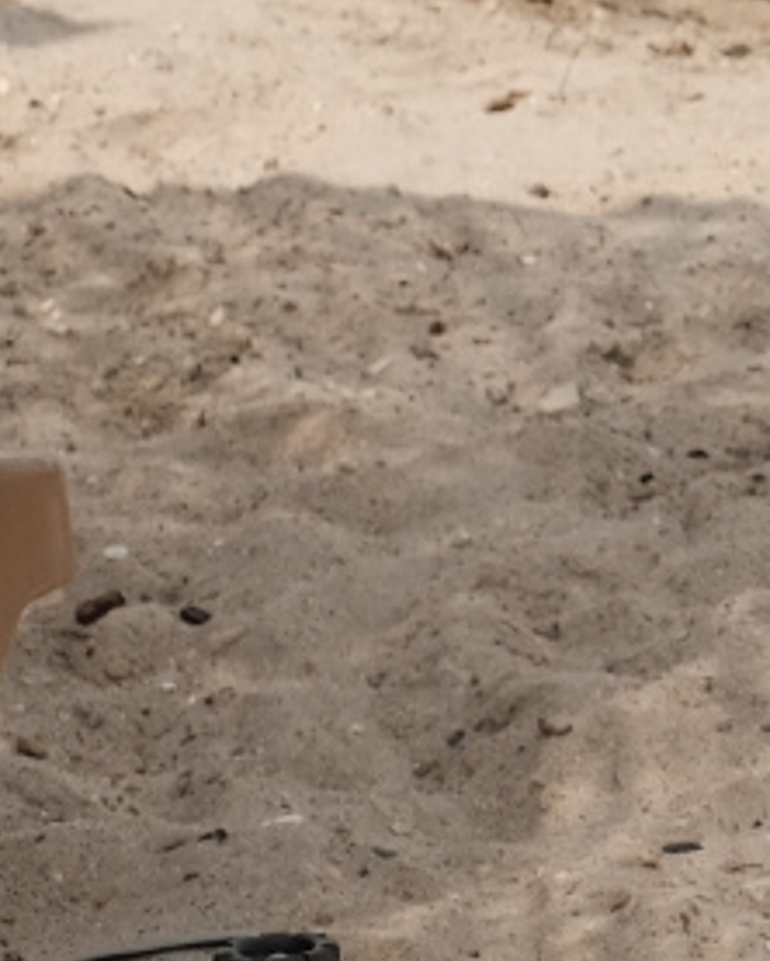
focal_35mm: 319
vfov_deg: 6.0
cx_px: 2799
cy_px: -680
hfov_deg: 4.5
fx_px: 9077
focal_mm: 35
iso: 200
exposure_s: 1/1000
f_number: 5.6
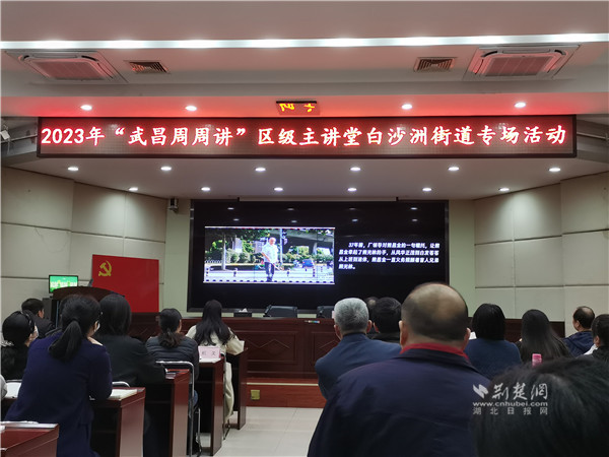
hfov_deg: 50.1
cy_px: 228
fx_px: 651
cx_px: 304
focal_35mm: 37
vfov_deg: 38.7
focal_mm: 5.58
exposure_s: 1/100
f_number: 1.8
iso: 160
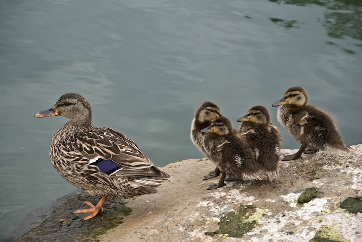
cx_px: 181
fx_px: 1435
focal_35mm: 142
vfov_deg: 9.7
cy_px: 121
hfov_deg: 14.4
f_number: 5.6
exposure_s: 1/250
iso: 200
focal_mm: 95
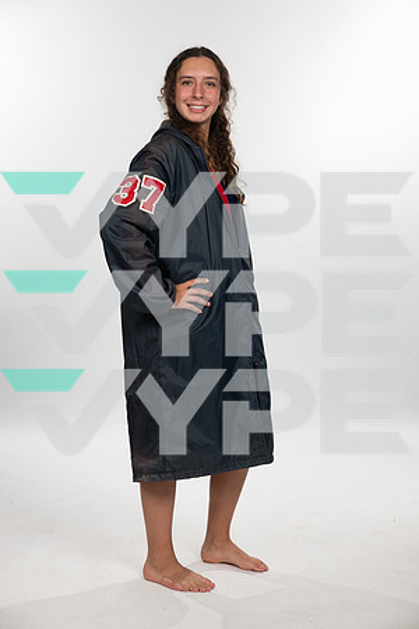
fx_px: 1135
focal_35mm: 65
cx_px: 210
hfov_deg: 20.9
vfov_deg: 31.0
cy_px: 314
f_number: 5.6
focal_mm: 65
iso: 200
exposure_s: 1/250
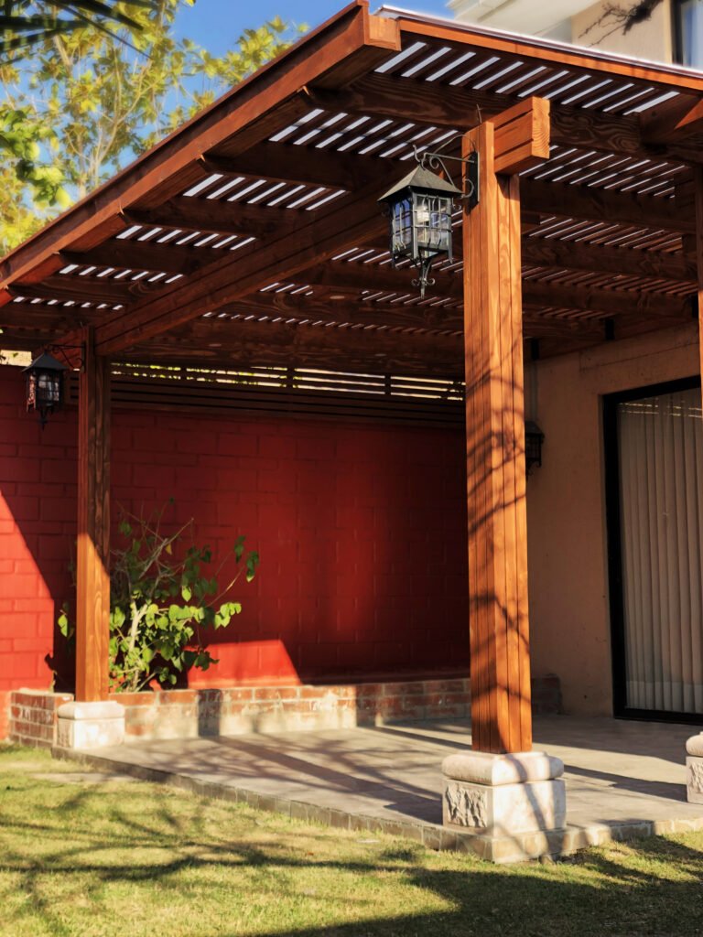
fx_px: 1408
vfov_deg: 36.8
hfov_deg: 28.0
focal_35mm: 52
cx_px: 352
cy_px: 468
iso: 16
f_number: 2.4
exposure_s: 1/134
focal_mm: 6
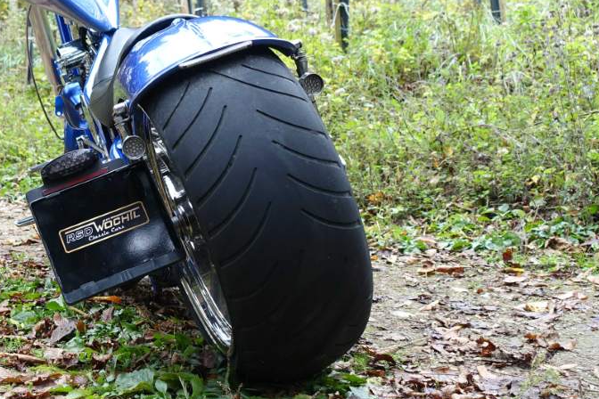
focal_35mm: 60
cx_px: 150
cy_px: 82
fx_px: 998
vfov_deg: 22.3
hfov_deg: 32.8
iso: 125
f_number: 2.8
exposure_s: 1/50
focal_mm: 12.81
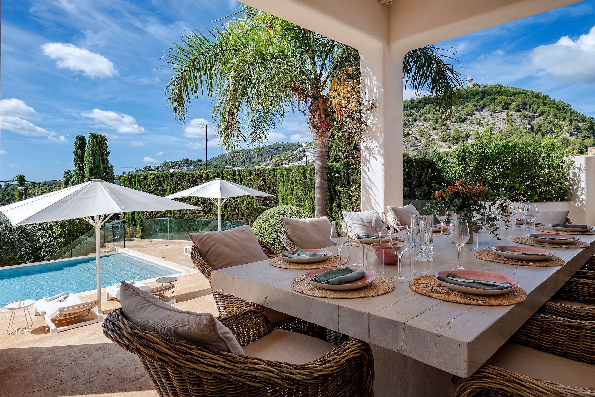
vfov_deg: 57.2
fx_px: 364
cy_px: 198
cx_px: 298
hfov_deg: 78.6
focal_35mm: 22
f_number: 11
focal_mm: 14.5
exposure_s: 1/220
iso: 200
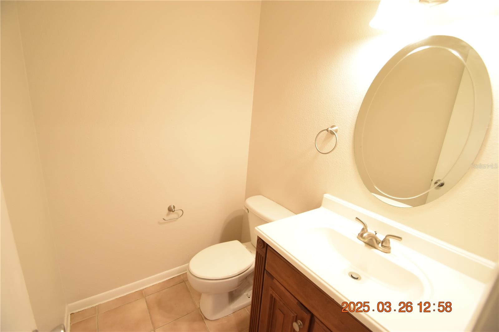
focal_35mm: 15
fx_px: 208
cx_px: 250
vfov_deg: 77.3
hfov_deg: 100.4
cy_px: 166
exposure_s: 1/60
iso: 1000
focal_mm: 10
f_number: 3.5
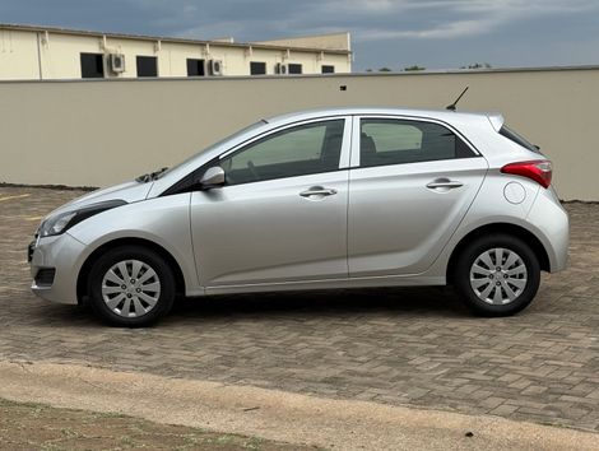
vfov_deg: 30.3
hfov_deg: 39.6
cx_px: 300
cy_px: 226
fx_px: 832
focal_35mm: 48
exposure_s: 1/5587
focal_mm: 6.76
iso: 64
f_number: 1.78
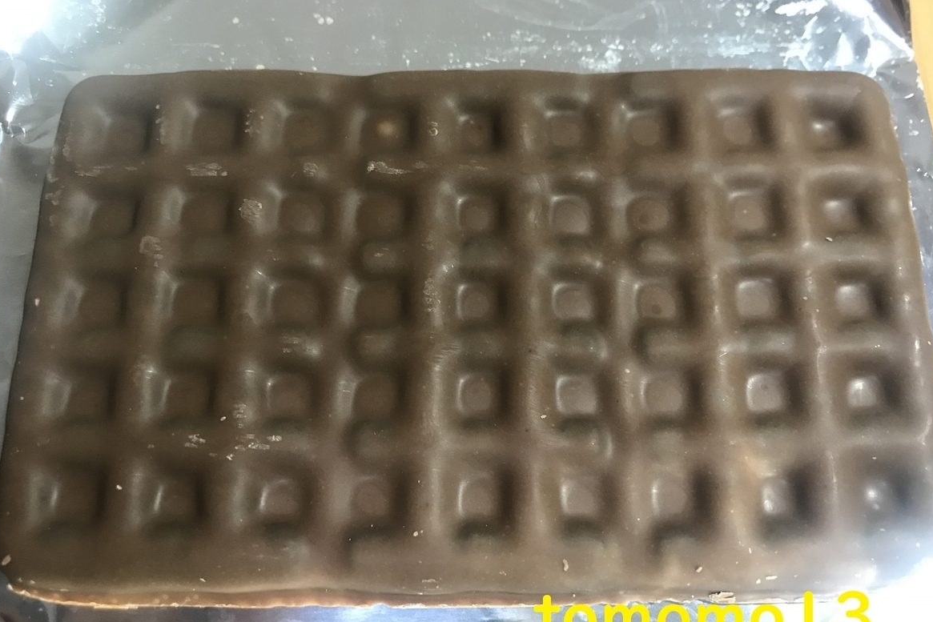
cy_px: 334
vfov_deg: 43.6
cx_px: 473
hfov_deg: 61.9
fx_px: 778
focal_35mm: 30
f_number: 1.8
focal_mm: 3.99
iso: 64
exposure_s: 1/15
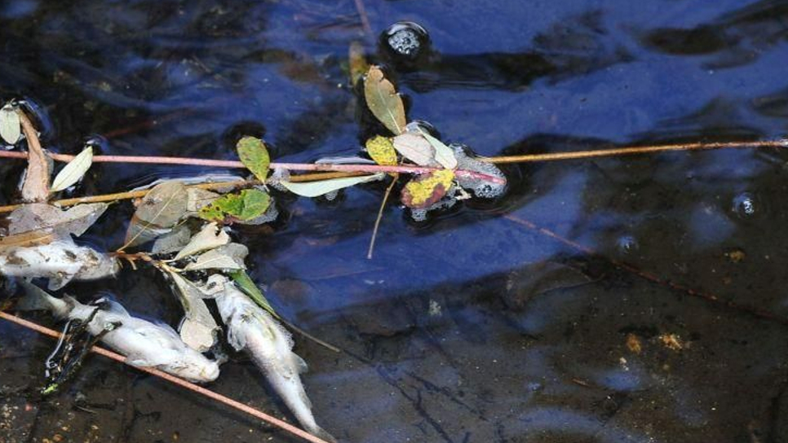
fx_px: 10868
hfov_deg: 4.2
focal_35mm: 520
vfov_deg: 2.3
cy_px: 289
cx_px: 188
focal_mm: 300
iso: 800
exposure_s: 1/320
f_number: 7.1
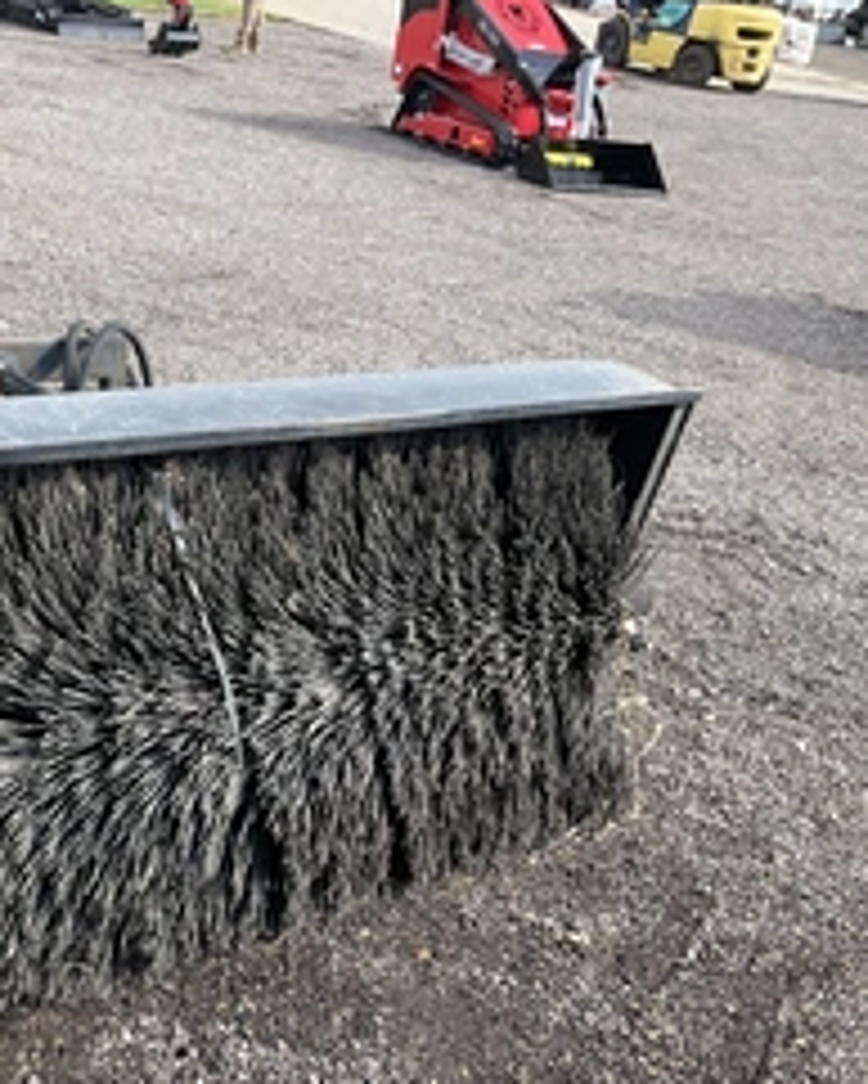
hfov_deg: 30.8
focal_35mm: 47
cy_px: 661
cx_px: 108
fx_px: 1508
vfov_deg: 39.3
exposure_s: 1/370
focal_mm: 3
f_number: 1.8
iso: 25
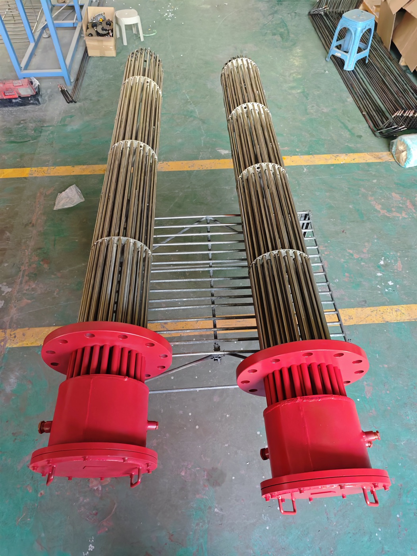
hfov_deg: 58.9
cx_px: 208
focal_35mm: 23
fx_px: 369
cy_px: 278
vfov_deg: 73.9
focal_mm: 8.72
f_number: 1.63
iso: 3200
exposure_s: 1/500
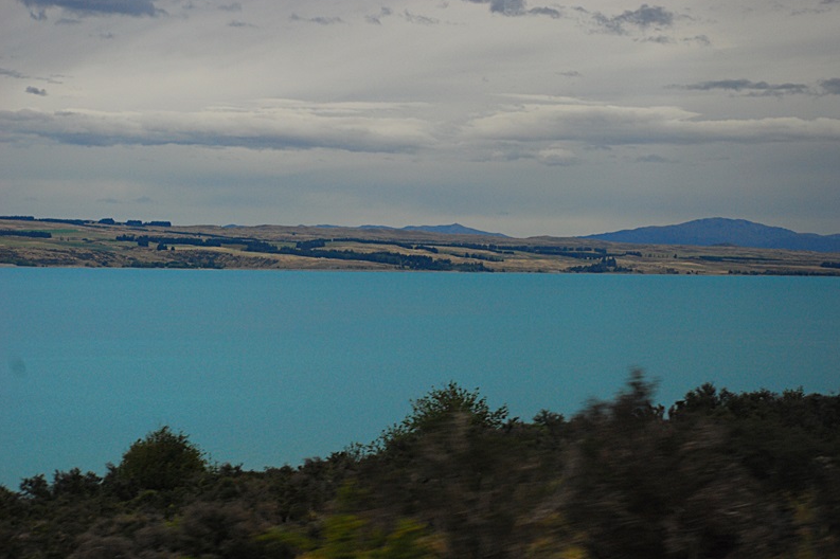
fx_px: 2192
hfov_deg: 21.7
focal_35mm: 94
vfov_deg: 14.5
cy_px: 276
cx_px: 417
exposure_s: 1/125
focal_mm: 62
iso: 400
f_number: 6.3
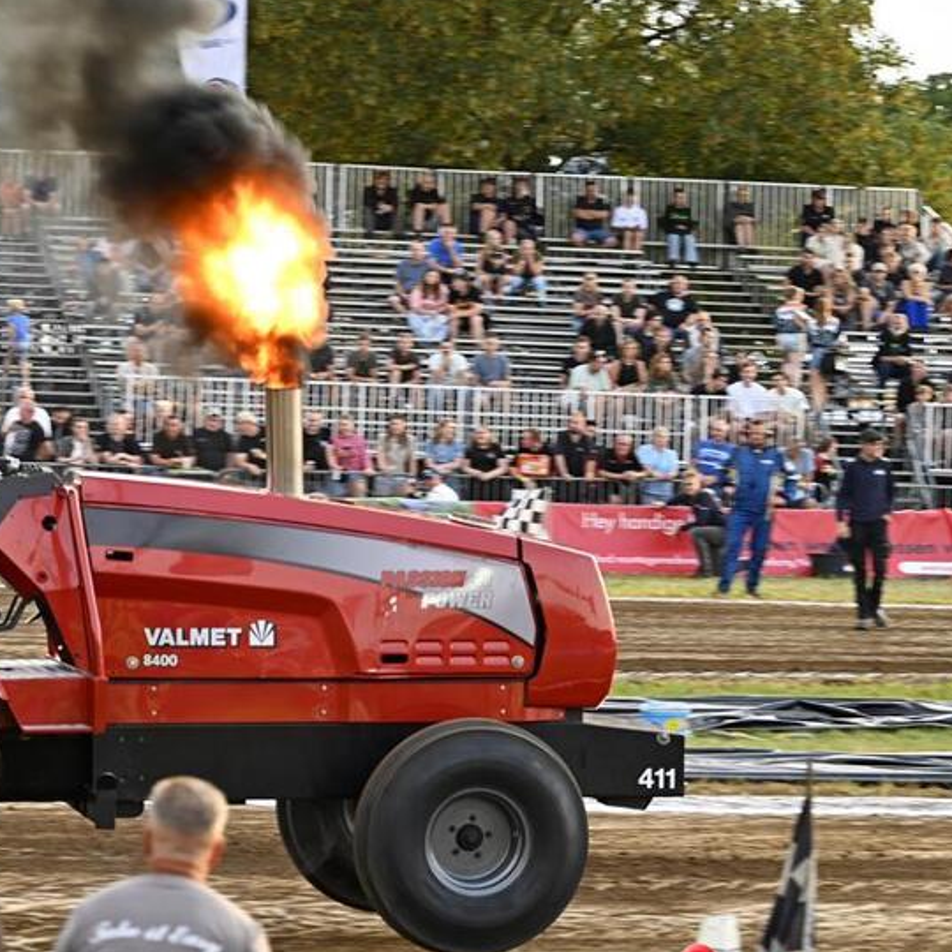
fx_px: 4854
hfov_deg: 11.2
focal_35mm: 156
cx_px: 227
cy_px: 560
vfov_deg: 11.2
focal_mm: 100
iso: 320
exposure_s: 1/125
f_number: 4.5
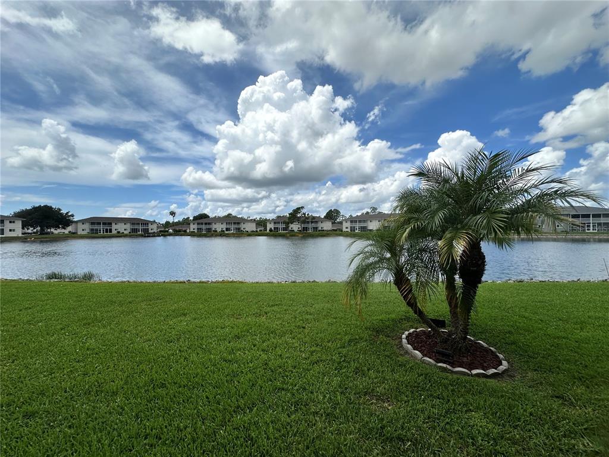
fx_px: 246
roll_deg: -0.3
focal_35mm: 14
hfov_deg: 102.1
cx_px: 304
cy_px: 228
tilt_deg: -0.7
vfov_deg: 85.7
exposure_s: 1/3401
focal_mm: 2.22
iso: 50
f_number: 2.2
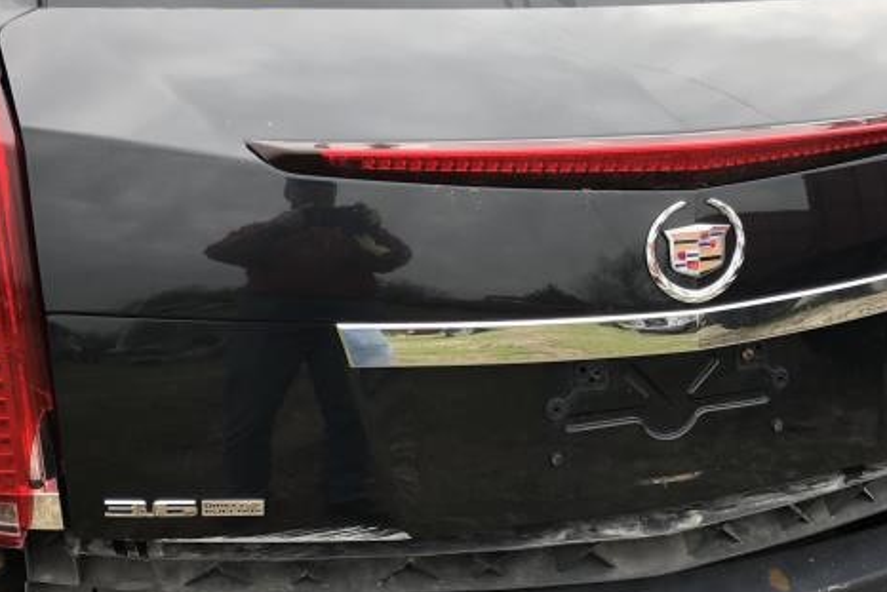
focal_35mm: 50
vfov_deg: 26.8
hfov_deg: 39.4
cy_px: 402
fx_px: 1232
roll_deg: -3.2
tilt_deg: -27.3
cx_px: 527
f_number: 1.8
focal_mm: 3.99
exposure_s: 1/120
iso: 25
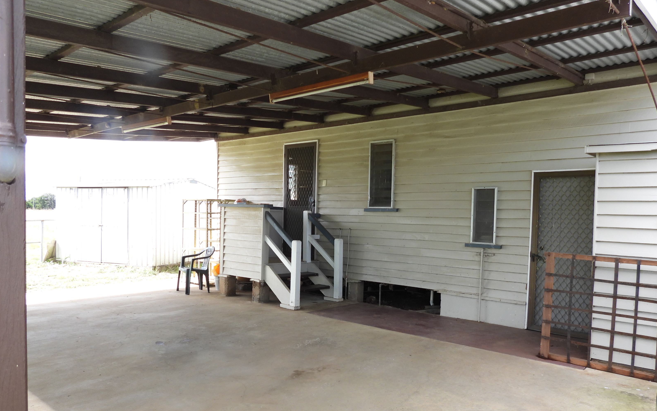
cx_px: 331
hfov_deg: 70.4
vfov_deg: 47.4
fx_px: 466
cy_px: 237
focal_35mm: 26
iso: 100
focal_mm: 4.3
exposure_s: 1/200
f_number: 2.8
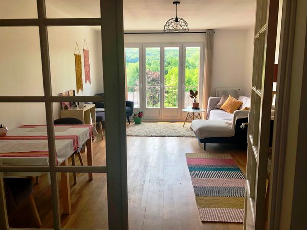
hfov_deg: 63.4
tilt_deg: -9.9
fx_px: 248
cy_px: 115
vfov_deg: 49.7
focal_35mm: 28
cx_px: 154
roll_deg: +0.4
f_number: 1.8
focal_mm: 4
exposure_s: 1/120
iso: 32
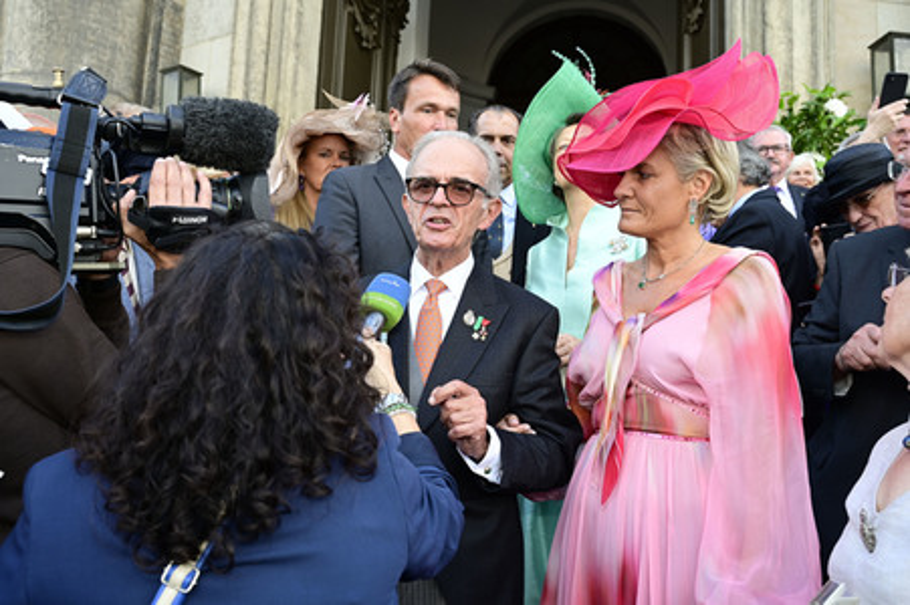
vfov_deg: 39.4
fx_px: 846
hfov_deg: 56.5
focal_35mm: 34
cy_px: 302
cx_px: 455
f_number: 6.3
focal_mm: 33.5
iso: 500
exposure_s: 1/200
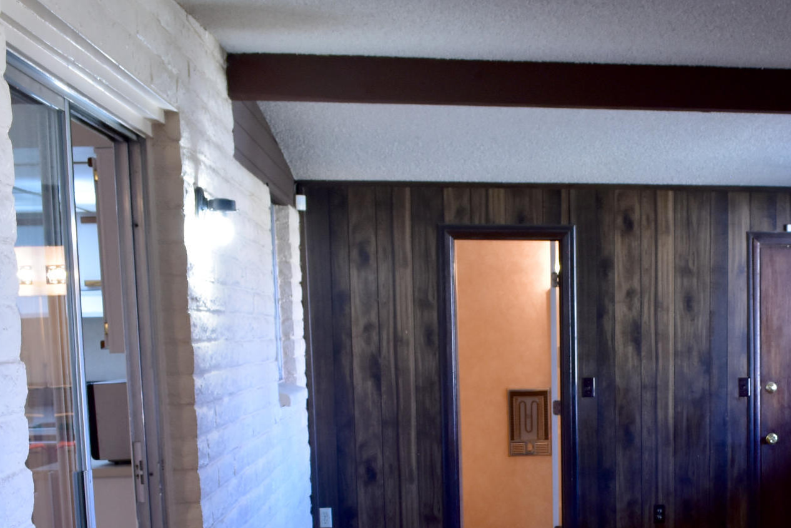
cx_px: 668
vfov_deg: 20.4
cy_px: 561
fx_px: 1406
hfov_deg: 30.4
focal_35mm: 64
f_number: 6.3
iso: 640
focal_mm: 18
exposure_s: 1/15
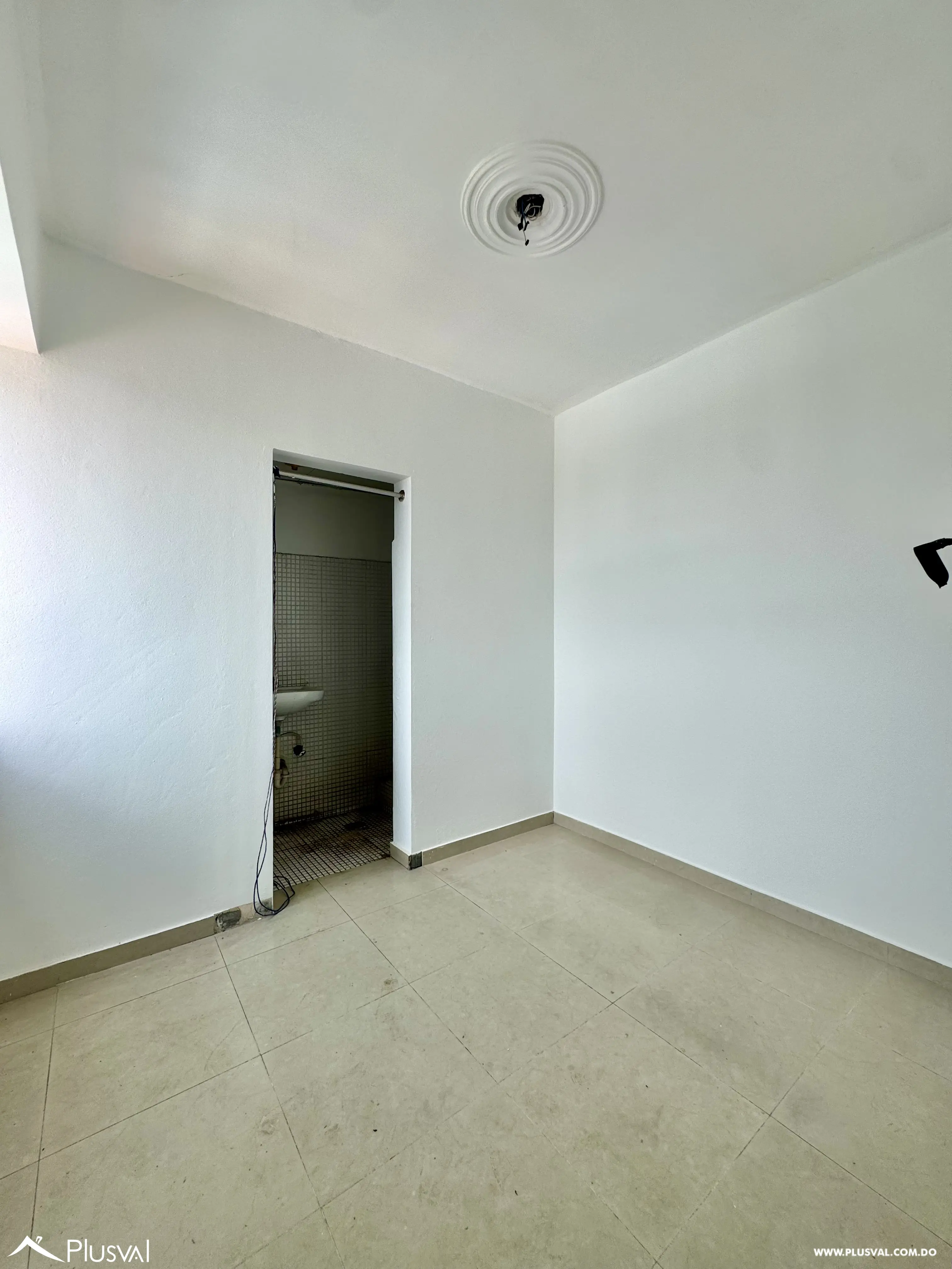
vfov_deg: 102.1
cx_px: 476
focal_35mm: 14
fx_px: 513
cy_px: 634
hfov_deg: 85.7
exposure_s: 1/166
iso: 40
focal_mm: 2.22
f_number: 2.2
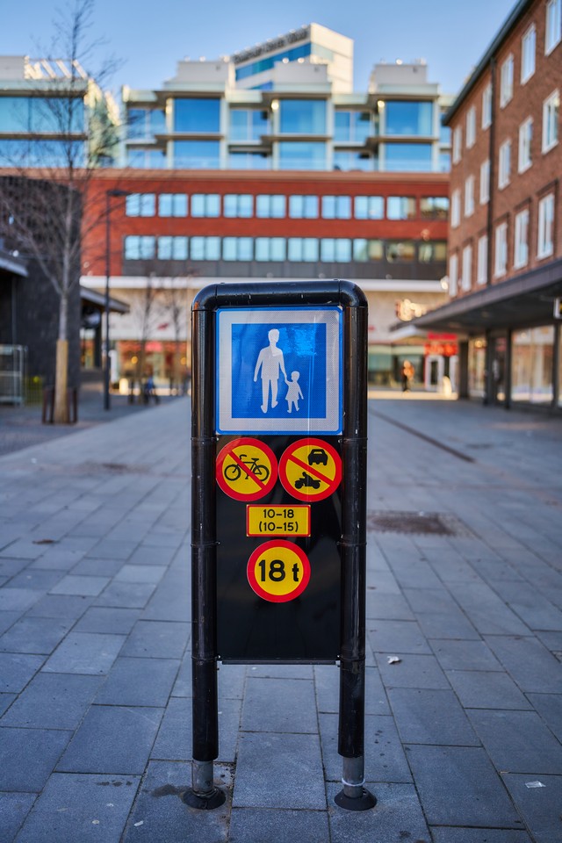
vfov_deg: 54.4
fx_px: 820
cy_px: 422
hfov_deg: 37.9
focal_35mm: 35
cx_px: 281
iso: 100
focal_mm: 35
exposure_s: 1/1600
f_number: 1.4
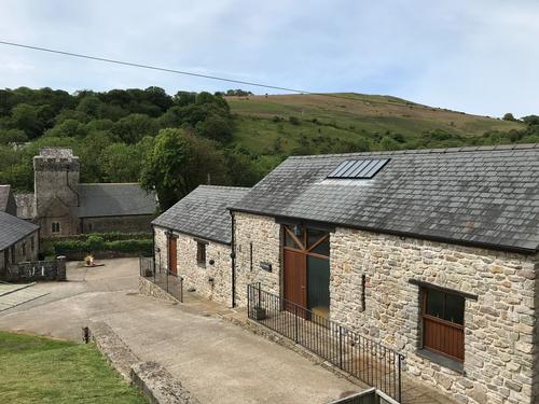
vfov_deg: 49.7
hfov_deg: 63.4
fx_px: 436
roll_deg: -0.3
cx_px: 270
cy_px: 202
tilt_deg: -3.1
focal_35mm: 28
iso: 20
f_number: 1.8
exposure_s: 1/2907
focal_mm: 3.99
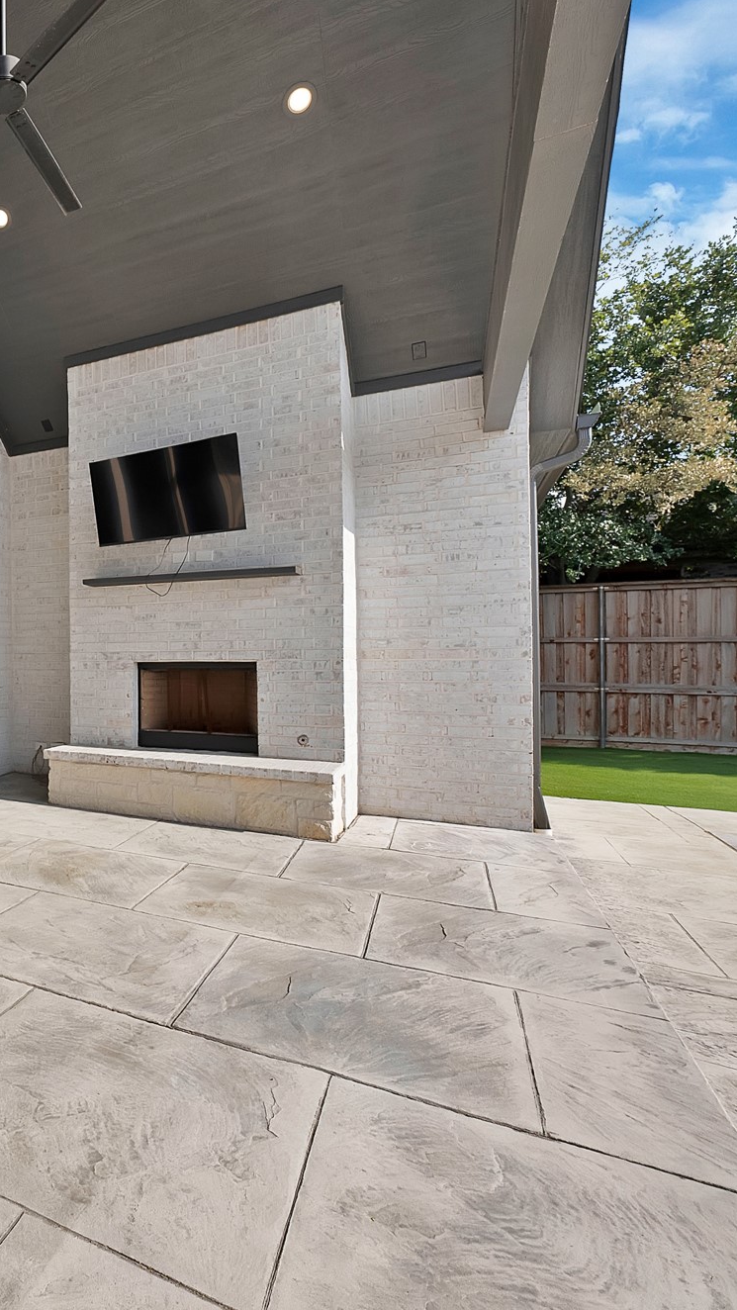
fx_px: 660
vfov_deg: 89.6
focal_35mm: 19
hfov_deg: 45.3
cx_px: -58
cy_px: 656
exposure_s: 1/250
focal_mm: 12
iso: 640
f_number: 9
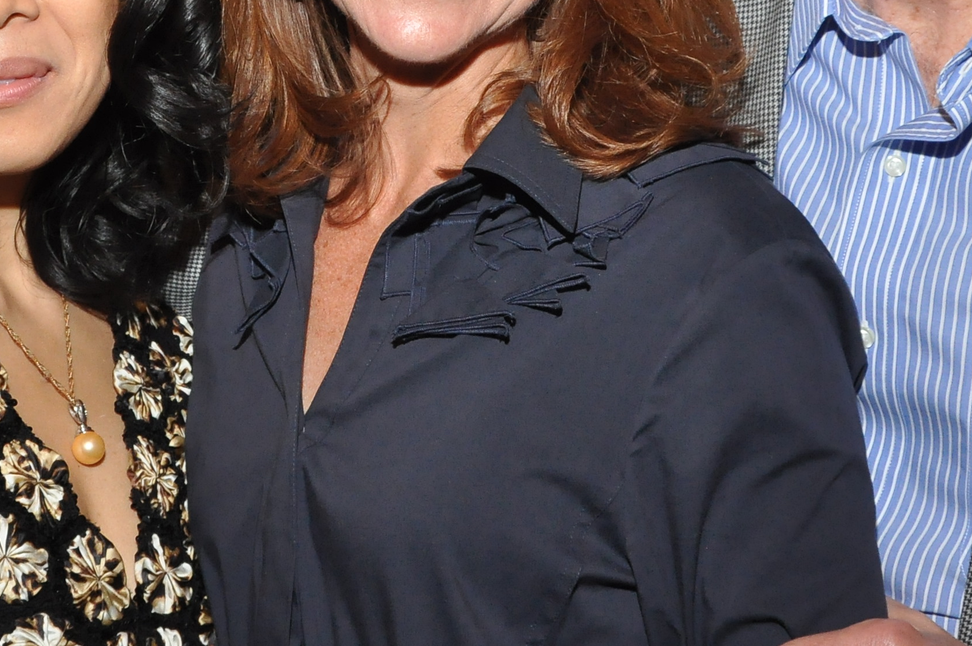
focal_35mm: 92
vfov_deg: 14.7
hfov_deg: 22.0
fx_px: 2481
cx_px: 281
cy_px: 101
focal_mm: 24
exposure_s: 1/80
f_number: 8
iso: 1000
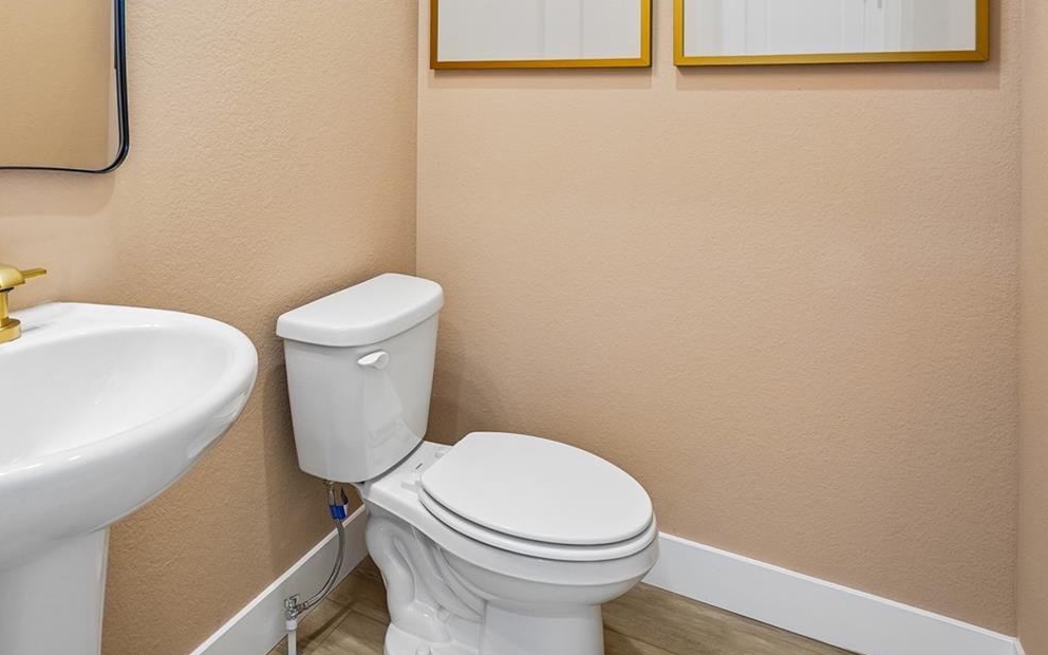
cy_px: 115
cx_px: 442
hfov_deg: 74.3
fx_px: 685
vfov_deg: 47.8
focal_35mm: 24
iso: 400
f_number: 8
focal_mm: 14.6
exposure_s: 1/15
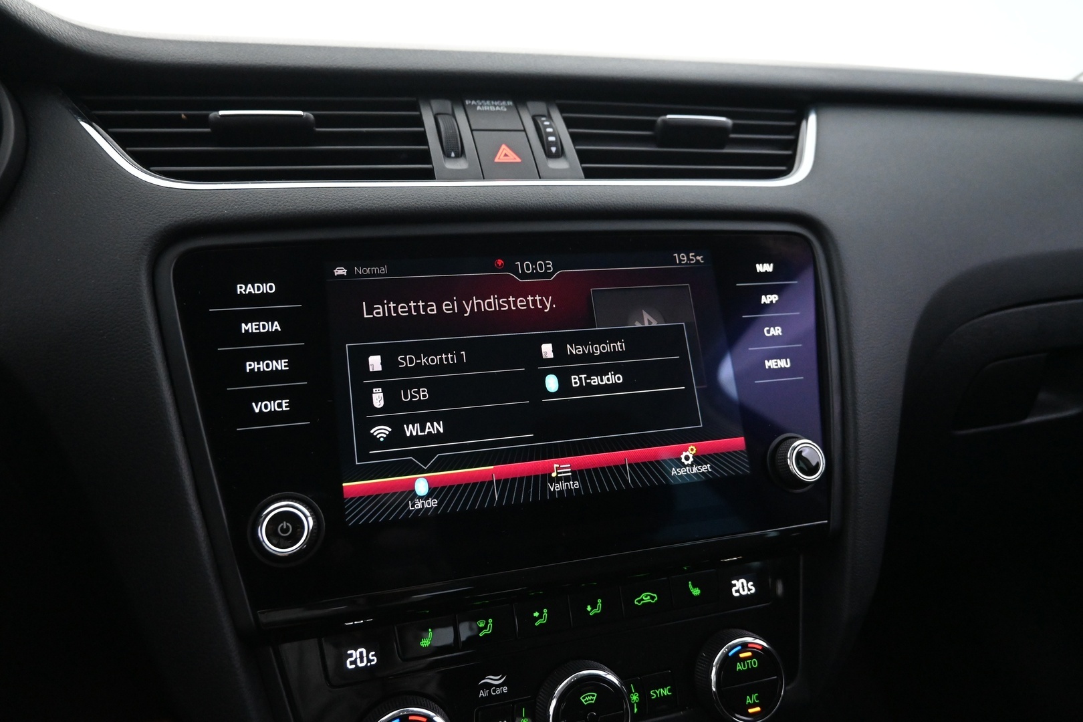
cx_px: 542
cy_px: 361
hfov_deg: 73.7
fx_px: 722
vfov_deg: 53.1
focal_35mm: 24
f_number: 4
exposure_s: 1/60
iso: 4000
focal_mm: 16
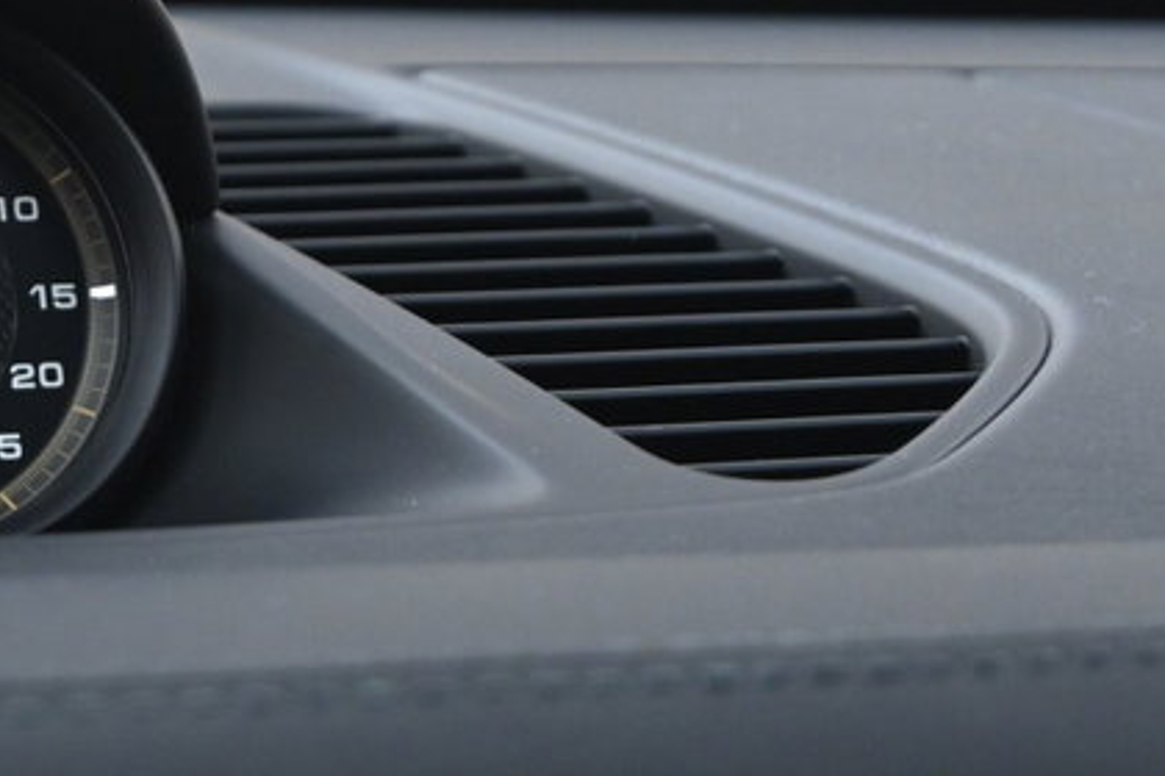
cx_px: 19
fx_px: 5922
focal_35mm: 183
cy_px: 218
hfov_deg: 11.1
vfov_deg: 7.5
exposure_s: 1/30
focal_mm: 50
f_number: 6.3
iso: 2000
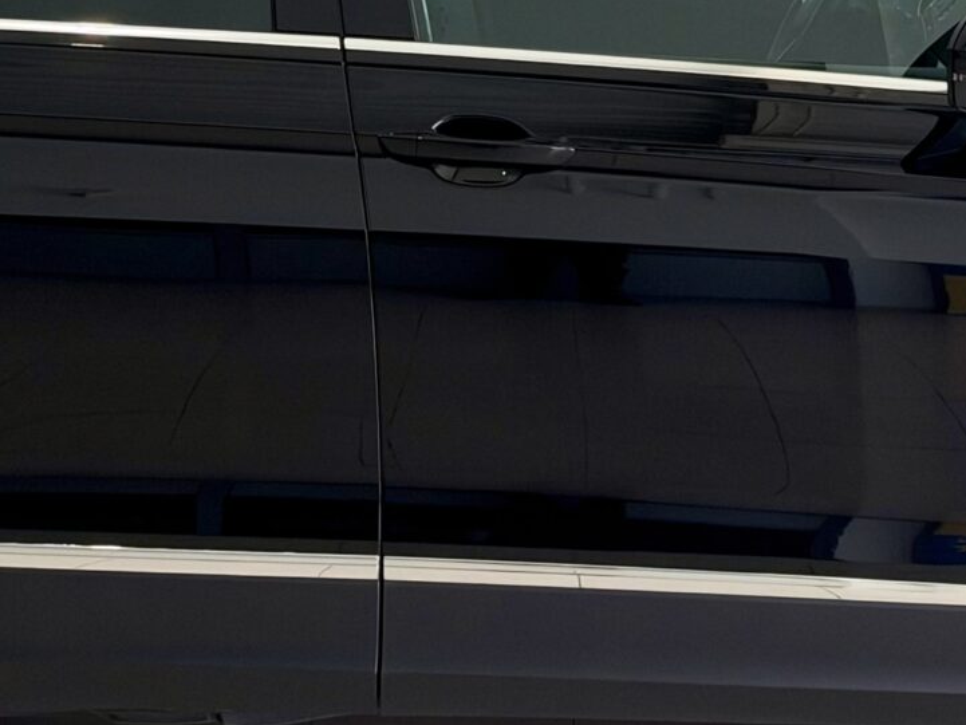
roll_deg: +0.2
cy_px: -216
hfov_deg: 17.9
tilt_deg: -2.2
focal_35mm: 110
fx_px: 3070
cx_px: 536
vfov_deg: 13.0
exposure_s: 1/100
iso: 80
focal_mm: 6.93
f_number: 4
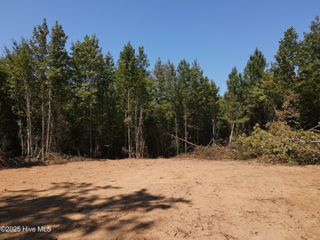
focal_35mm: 24
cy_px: 120
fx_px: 222
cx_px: 160
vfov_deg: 56.8
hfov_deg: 71.6
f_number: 2.8
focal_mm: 4.5
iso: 100
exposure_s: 1/640
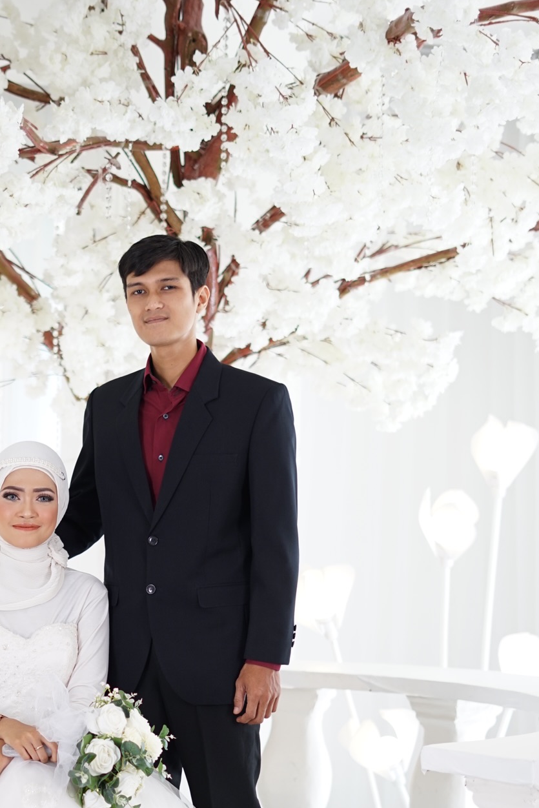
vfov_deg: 22.0
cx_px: 83
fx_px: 2065
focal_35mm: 92
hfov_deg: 14.8
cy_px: 587
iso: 320
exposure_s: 1/125
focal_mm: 50
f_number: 2
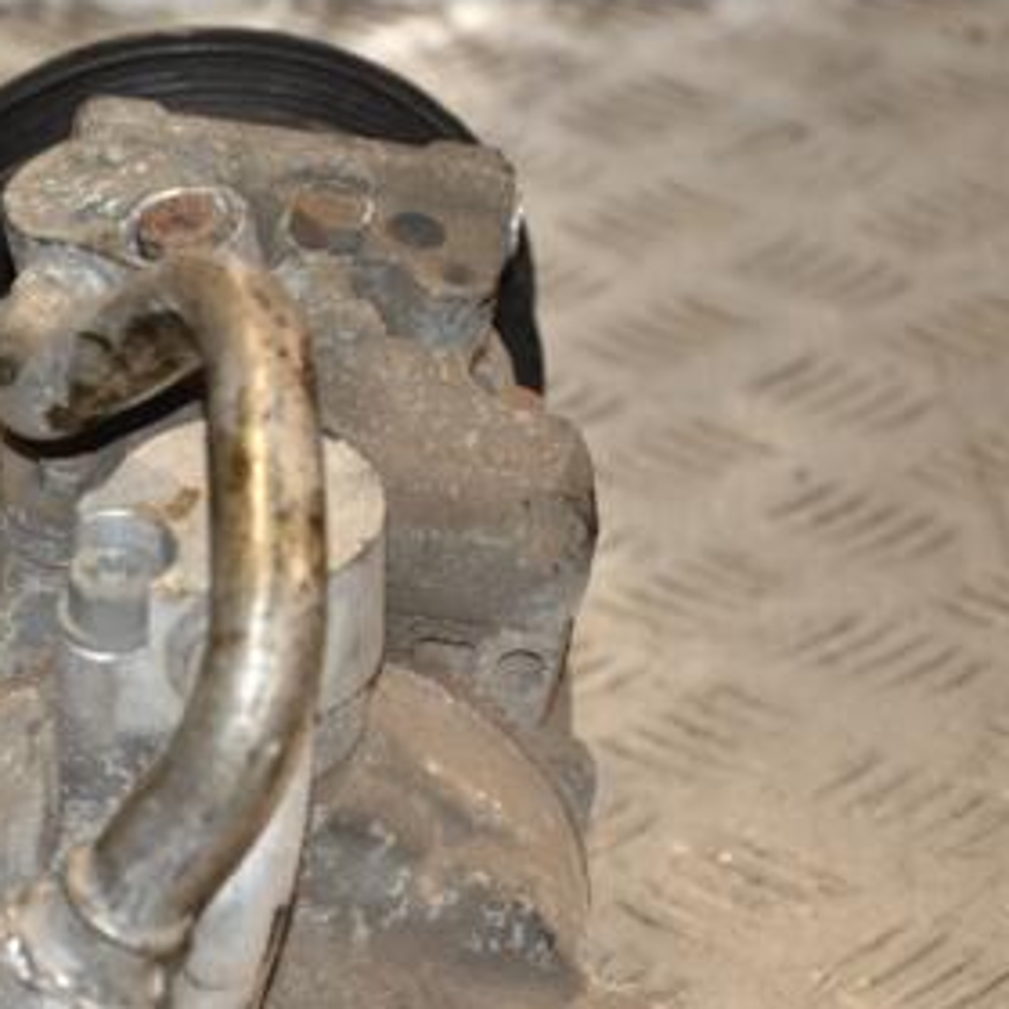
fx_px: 6757
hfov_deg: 8.5
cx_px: 83
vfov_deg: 8.5
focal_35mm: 205
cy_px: 703
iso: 800
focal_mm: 75
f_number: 6.3
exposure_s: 1/200
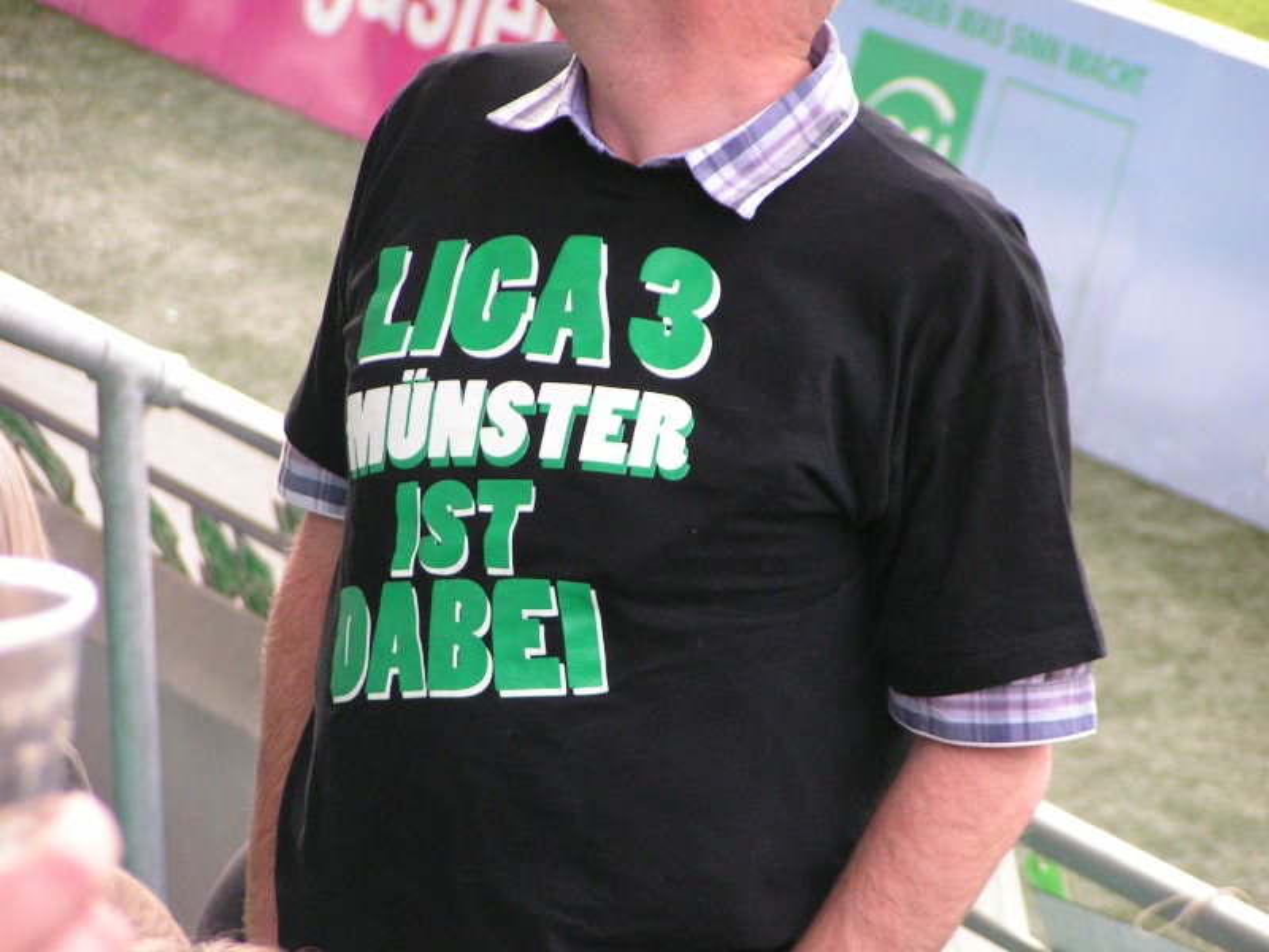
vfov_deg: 6.6
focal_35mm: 226
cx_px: 634
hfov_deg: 8.8
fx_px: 8285
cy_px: 476
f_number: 3.5
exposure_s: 1/200
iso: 200
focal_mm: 34.5
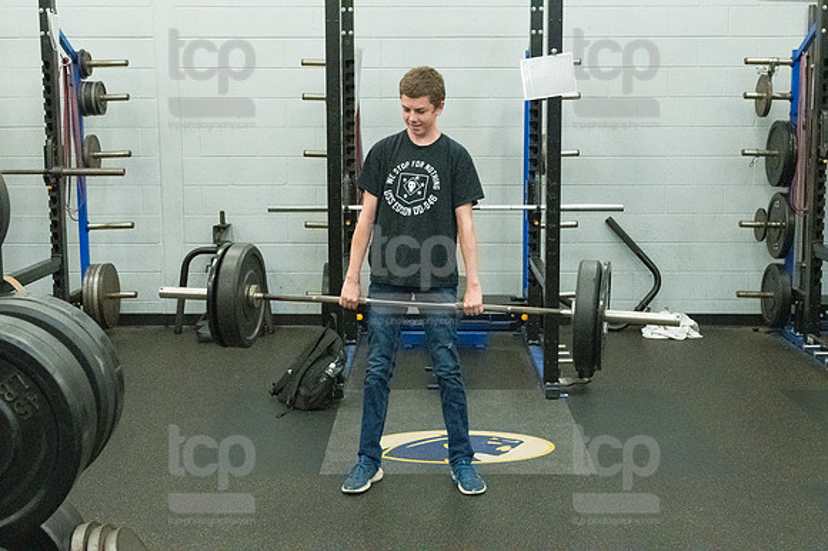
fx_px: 1172
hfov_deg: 38.9
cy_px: 276
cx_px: 414
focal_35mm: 51
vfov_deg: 26.5
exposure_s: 1/400
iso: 10000
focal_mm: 34
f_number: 5.6
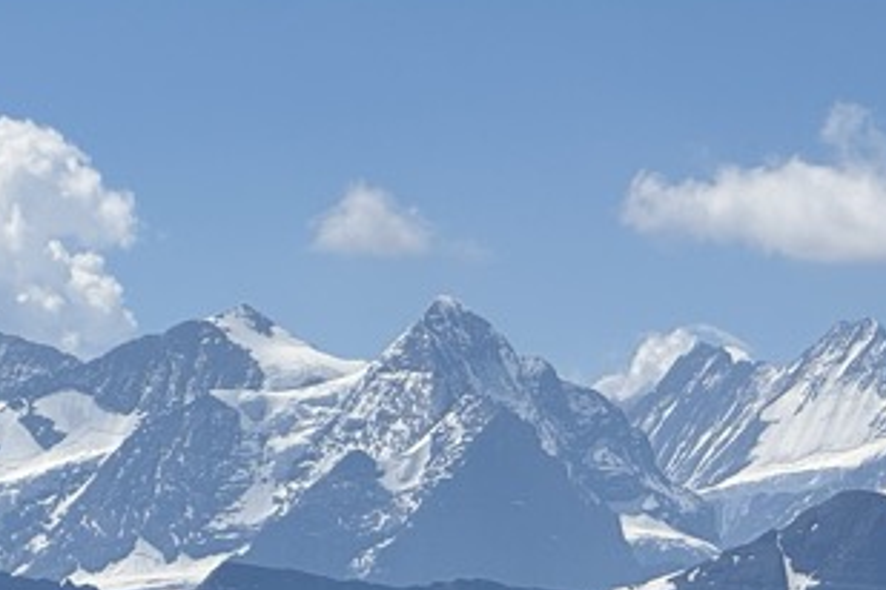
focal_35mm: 265
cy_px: 902
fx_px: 6521
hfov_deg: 7.8
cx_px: 97
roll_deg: -2.0
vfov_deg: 5.1
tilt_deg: -1.2
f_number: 2.8
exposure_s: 1/1325
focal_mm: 9
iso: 20
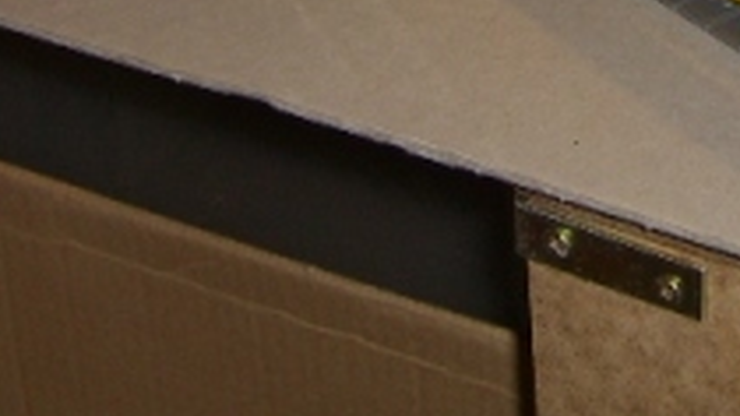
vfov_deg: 9.2
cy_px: -349
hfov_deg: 16.7
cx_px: 729
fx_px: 2472
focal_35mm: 126
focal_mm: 7.9
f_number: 2.8
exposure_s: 1/60
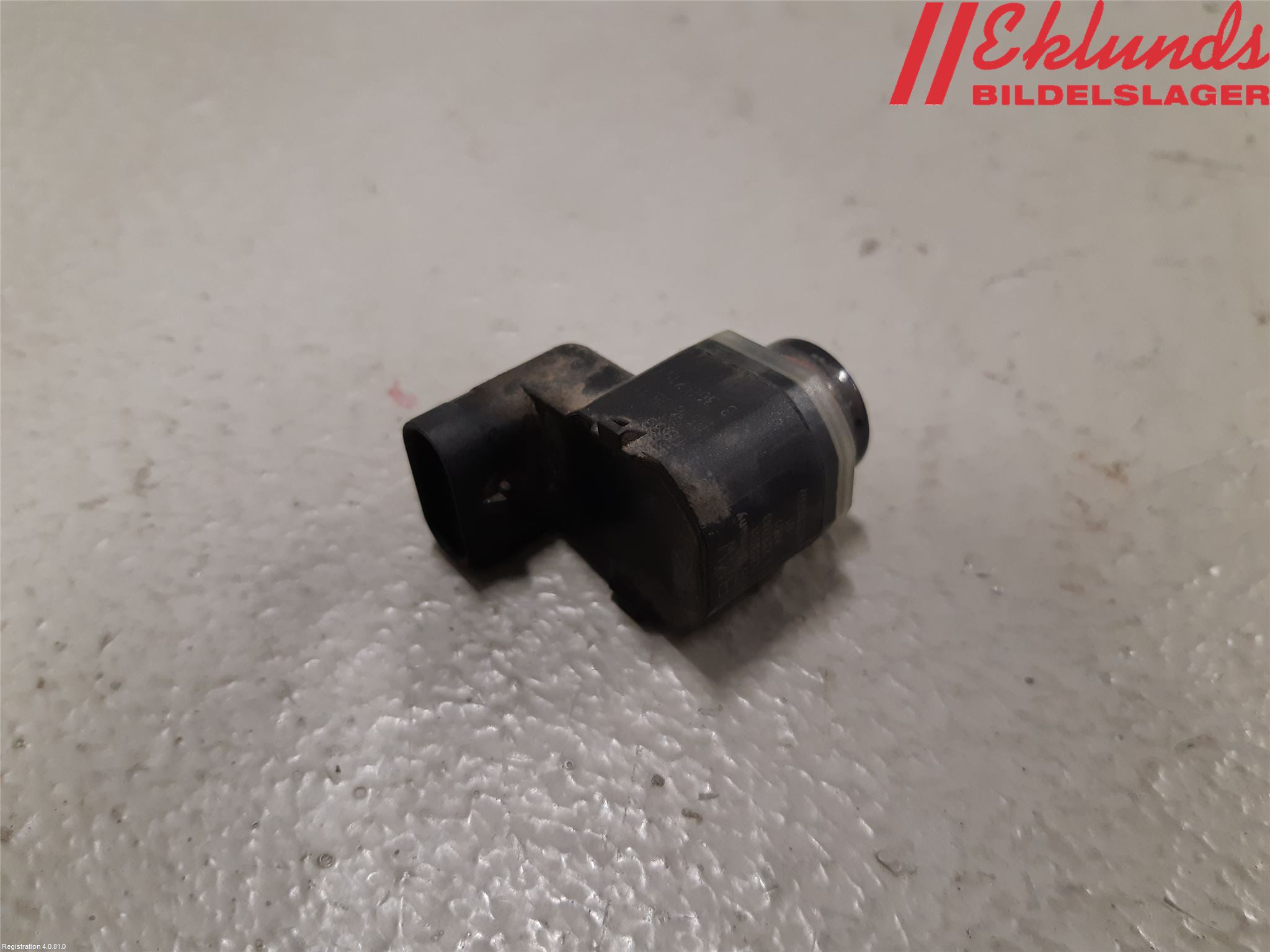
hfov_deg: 67.3
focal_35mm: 26
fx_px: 954
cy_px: 476
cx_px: 635
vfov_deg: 53.1
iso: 160
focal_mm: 3.93
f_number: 1.7
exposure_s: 1/50
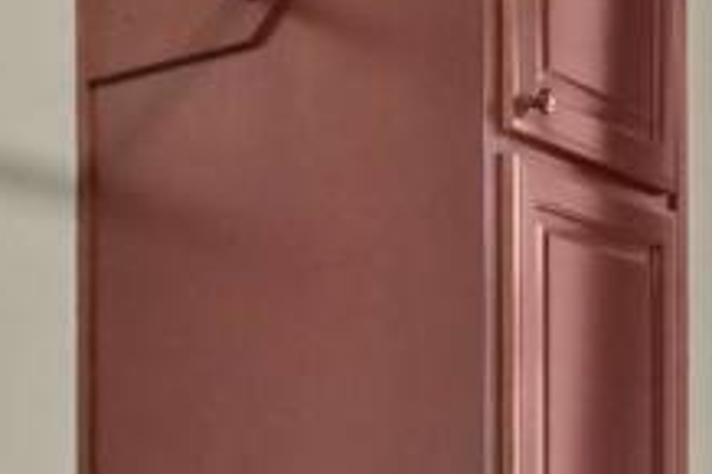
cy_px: 585
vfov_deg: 14.5
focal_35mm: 91
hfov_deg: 21.6
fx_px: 1793
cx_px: -20
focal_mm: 11
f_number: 7.1
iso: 250
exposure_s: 1.6
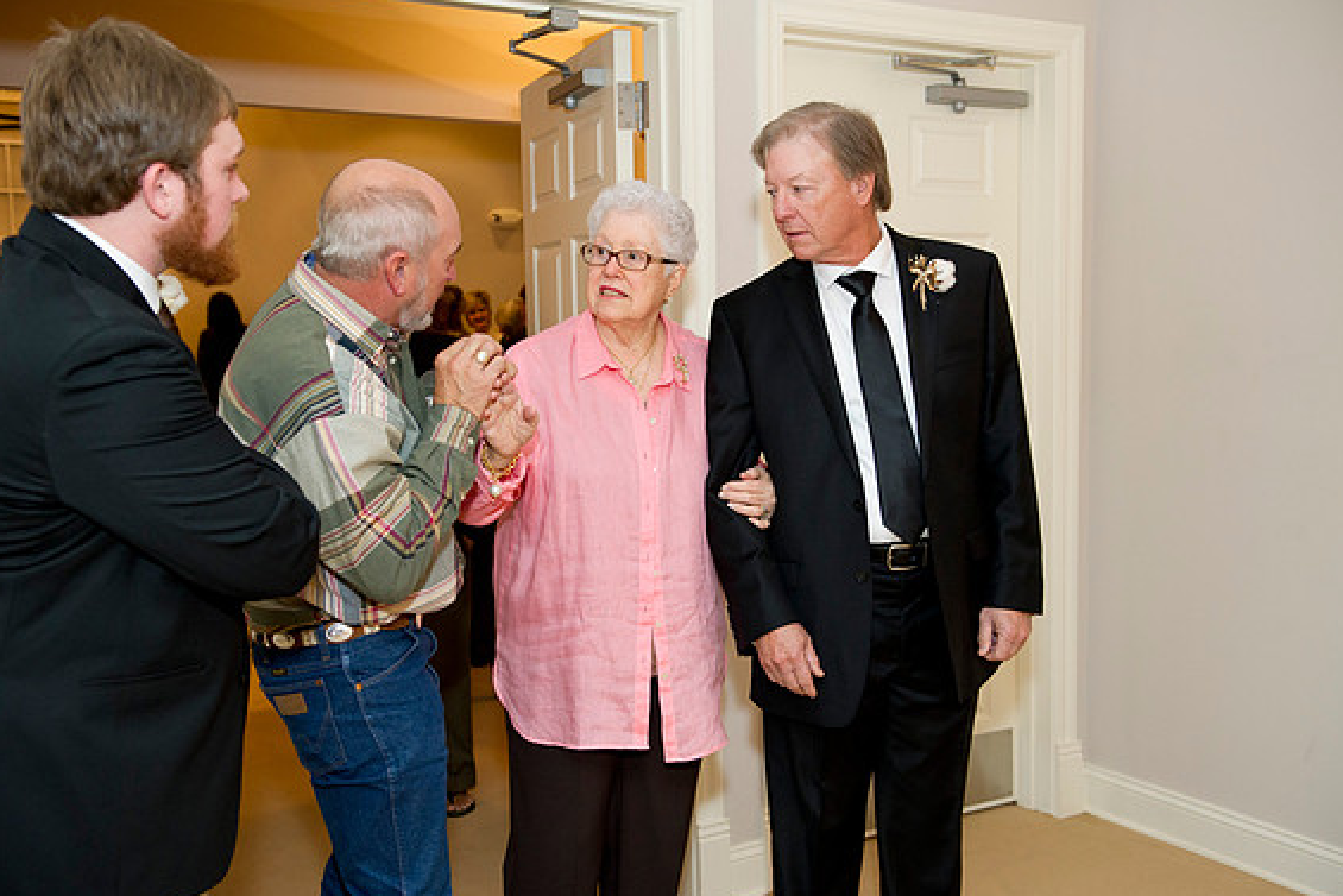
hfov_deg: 49.5
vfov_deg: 34.2
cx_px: 677
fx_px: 1455
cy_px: 452
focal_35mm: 39
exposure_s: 1/100
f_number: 4
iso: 1250
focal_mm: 38
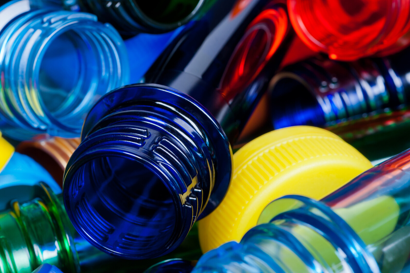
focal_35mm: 91
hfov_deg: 22.3
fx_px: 1036
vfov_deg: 15.0
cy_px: 176
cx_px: 142
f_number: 16
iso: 250
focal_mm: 60
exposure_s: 1/160
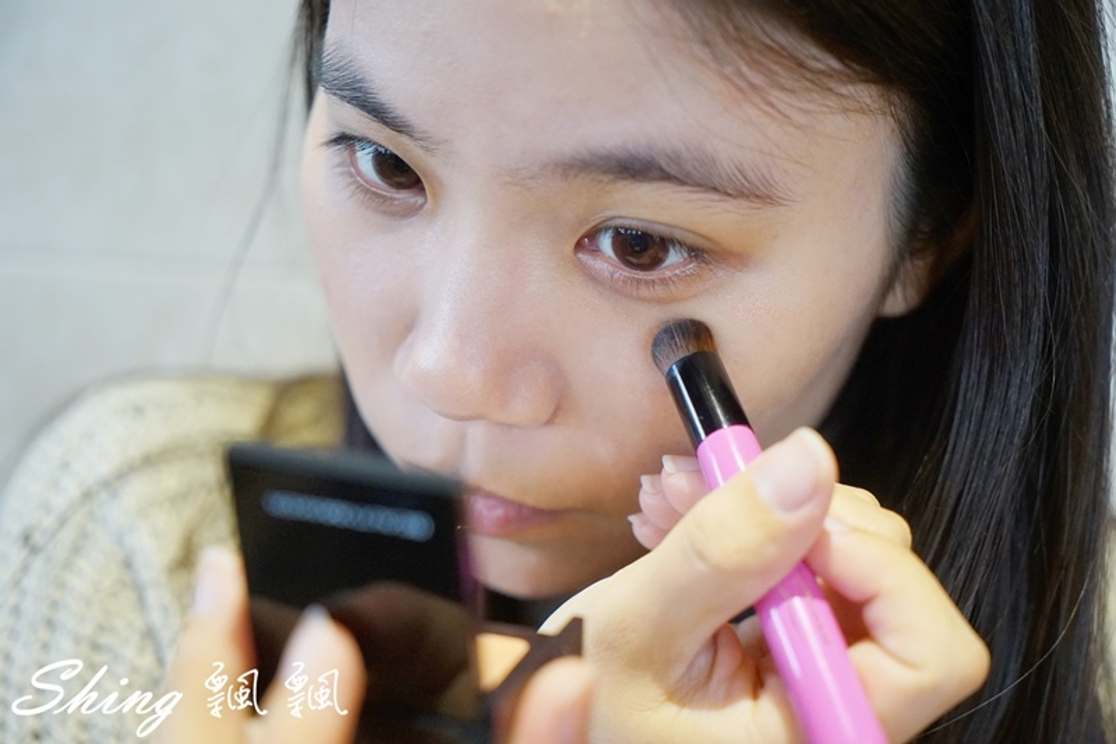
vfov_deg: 24.6
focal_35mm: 55
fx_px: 1705
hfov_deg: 36.3
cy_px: 372
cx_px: 558
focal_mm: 55
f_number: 4
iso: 1600
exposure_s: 1/50
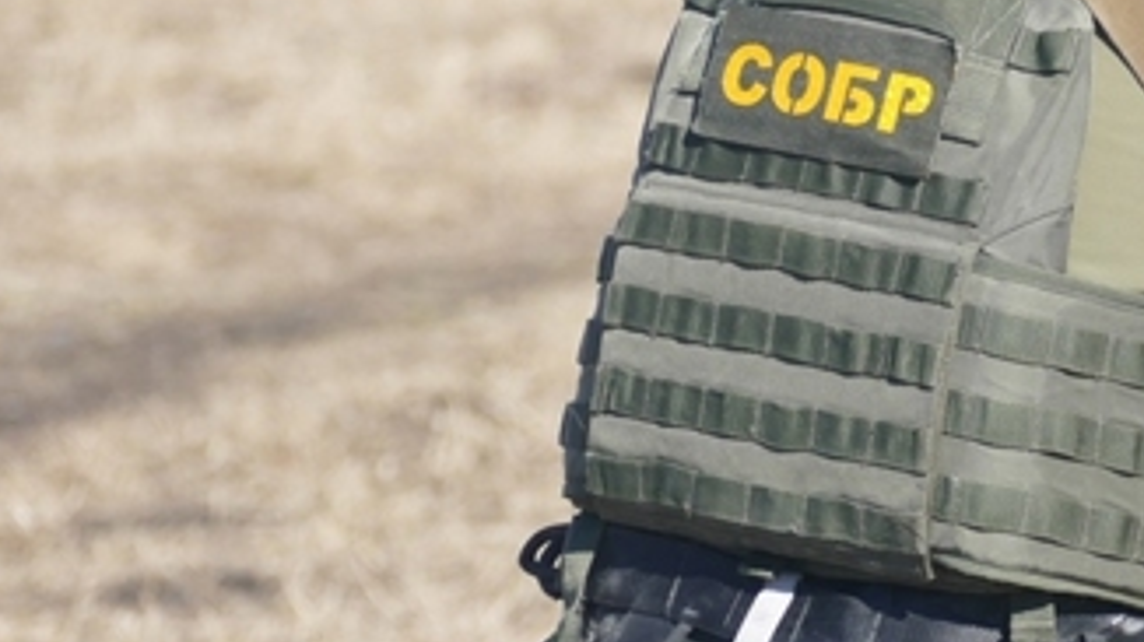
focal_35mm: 950
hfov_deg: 2.3
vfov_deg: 1.3
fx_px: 28803
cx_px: 947
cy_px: 42
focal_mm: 143.76
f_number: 4
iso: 125
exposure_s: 1/640
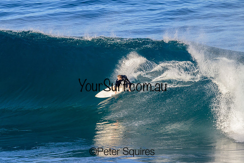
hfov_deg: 3.6
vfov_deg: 2.4
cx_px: 112
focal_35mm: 567
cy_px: 72
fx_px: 3844
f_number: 10
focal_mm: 510
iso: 2500
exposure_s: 1/2000
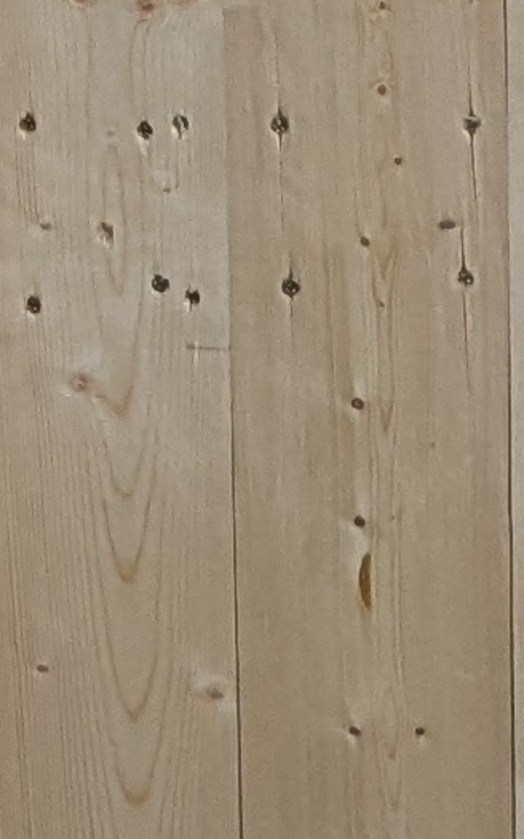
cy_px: -1242
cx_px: 773
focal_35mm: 220
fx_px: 5028
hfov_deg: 5.9
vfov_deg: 8.6
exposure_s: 1/50
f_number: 1.73
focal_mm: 4.38
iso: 89
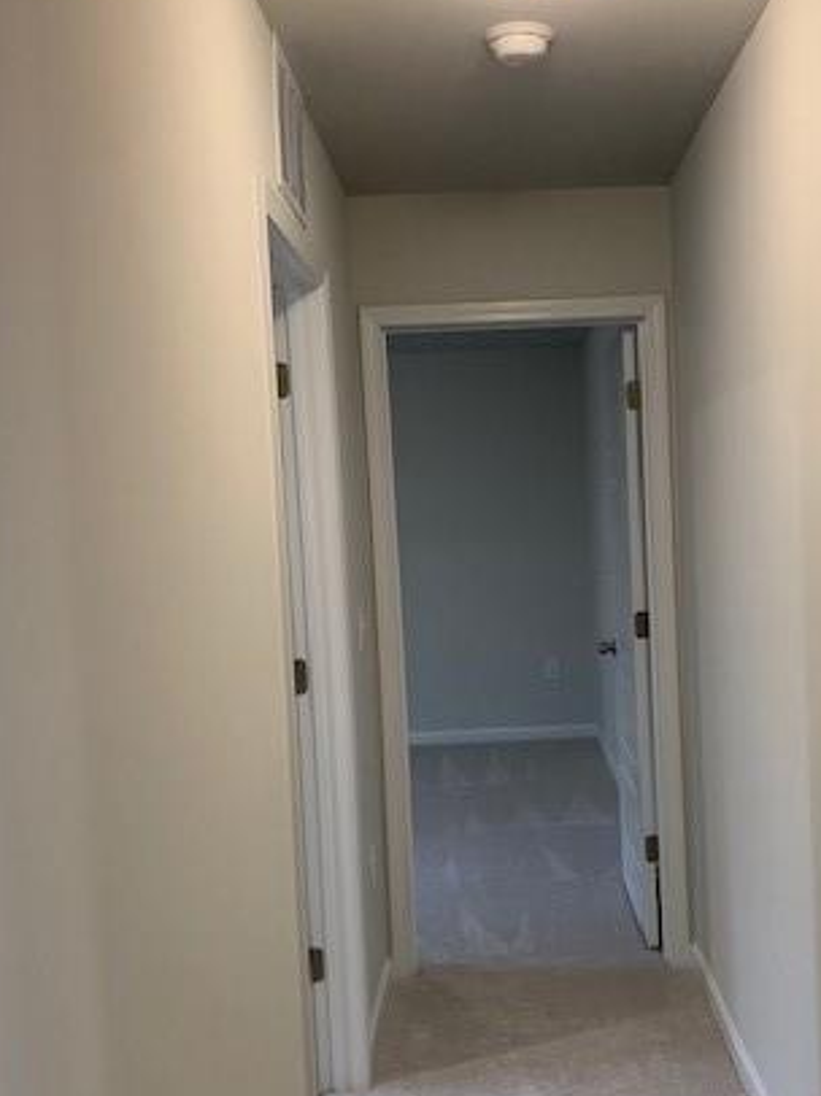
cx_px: 529
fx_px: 1298
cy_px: 607
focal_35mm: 41
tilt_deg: -3.7
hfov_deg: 34.9
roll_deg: +2.8
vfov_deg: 45.7
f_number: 1.8
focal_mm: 4.25
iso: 80
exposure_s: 1/60
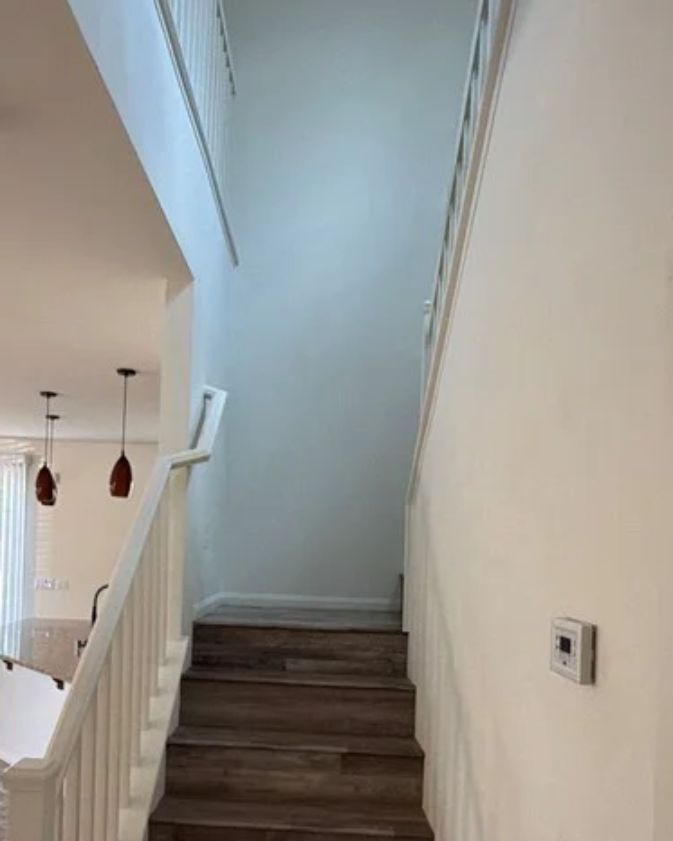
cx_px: 280
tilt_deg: +1.5
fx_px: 747
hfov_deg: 48.3
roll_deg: -2.7
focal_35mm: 30
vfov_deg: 57.9
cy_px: 534
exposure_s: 1/120
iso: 250
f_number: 2.2
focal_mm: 2.22
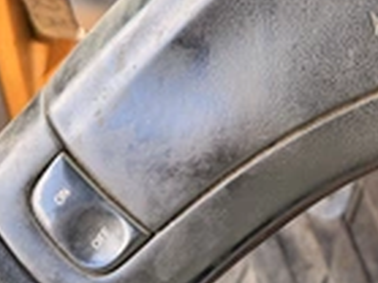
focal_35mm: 69
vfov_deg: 20.1
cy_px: -44
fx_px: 753
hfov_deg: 26.2
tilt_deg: -45.1
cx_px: 408
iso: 100
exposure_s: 1/167
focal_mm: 6.76
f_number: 1.78
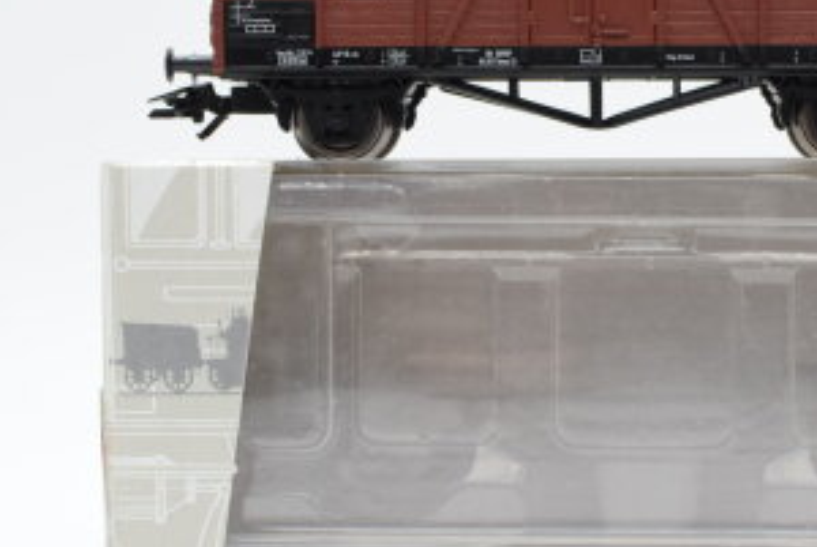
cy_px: 317
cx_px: 686
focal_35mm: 105
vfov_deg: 13.1
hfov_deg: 19.2
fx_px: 2386
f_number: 8
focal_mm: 35
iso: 640
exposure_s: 1/250
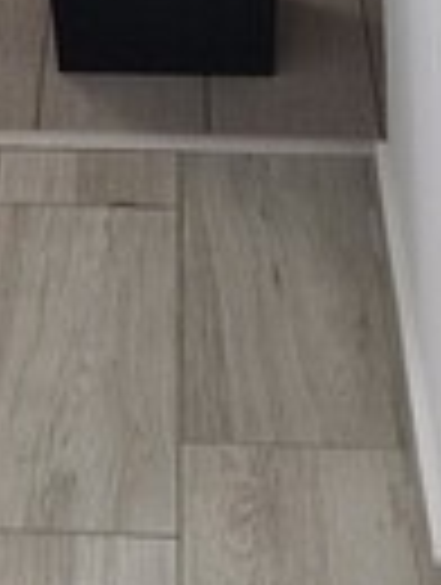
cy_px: -936
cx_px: -189
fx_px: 3065
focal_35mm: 181
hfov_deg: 8.1
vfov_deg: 9.4
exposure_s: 1/100
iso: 100
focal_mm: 5.4
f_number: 1.8
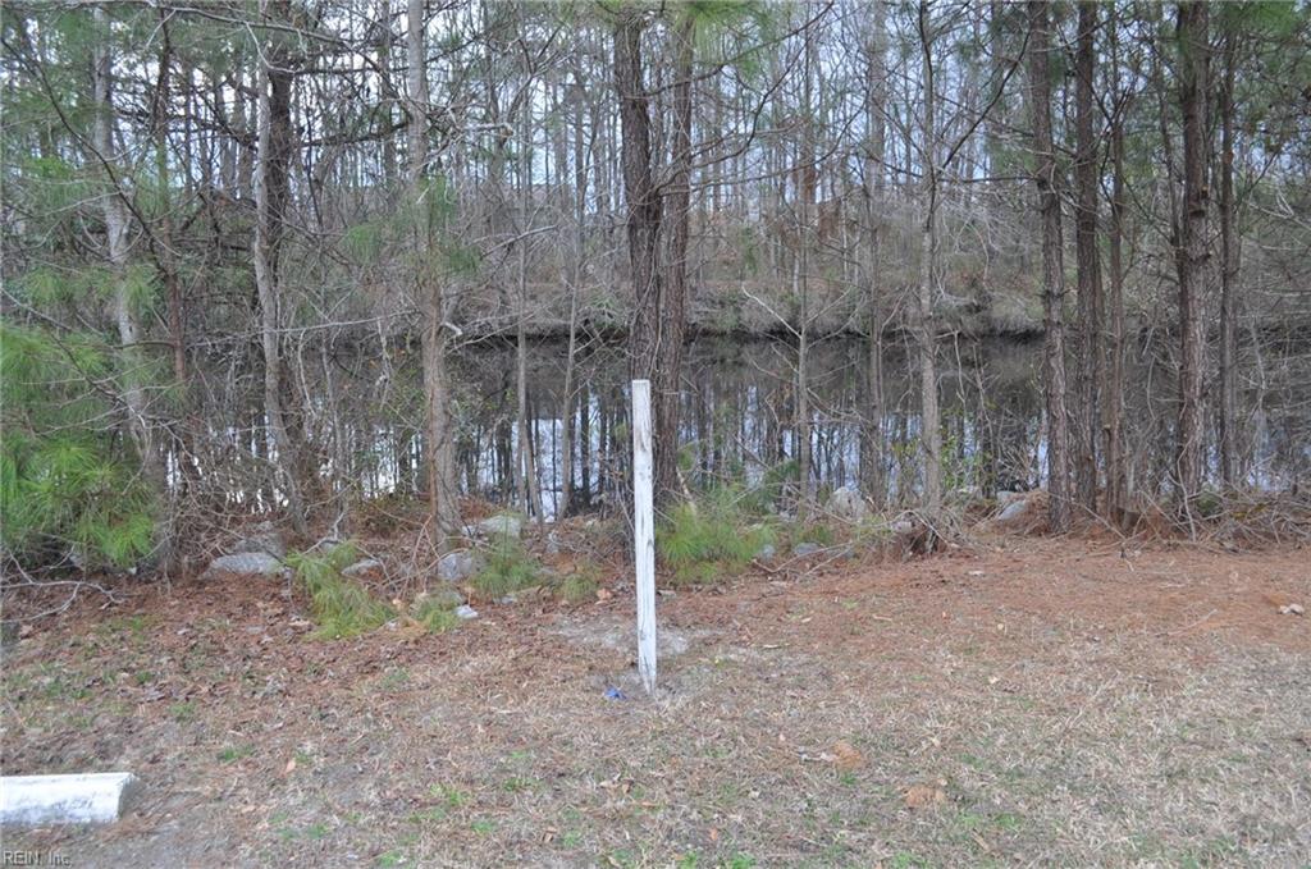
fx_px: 982
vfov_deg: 47.8
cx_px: 656
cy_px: 434
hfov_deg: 67.5
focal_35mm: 27
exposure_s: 1/125
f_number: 5.6
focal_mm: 18
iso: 400
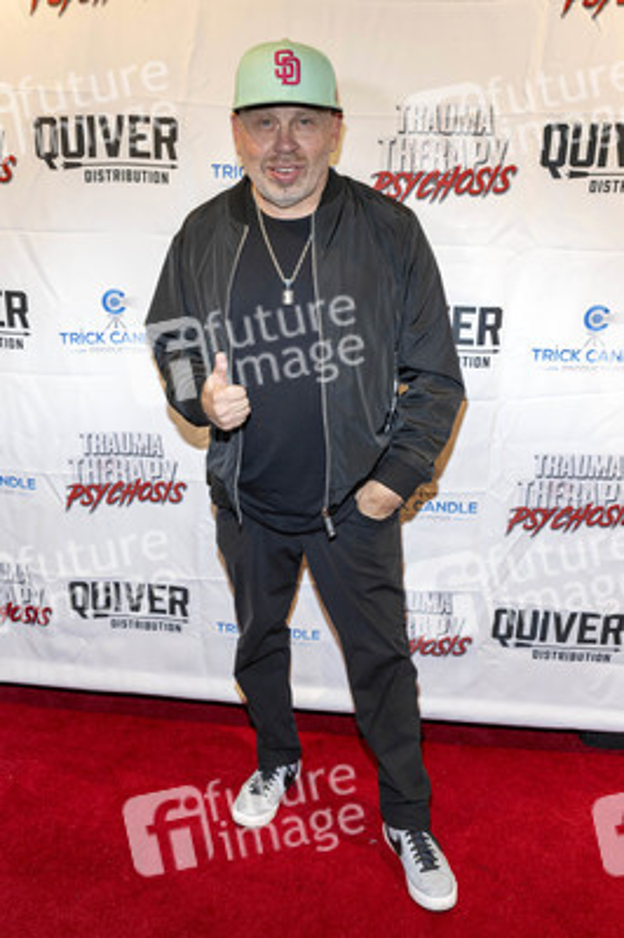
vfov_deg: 63.7
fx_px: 755
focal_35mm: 29
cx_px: 312
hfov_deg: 44.9
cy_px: 469
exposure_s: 1/200
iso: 800
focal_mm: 29
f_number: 5.6
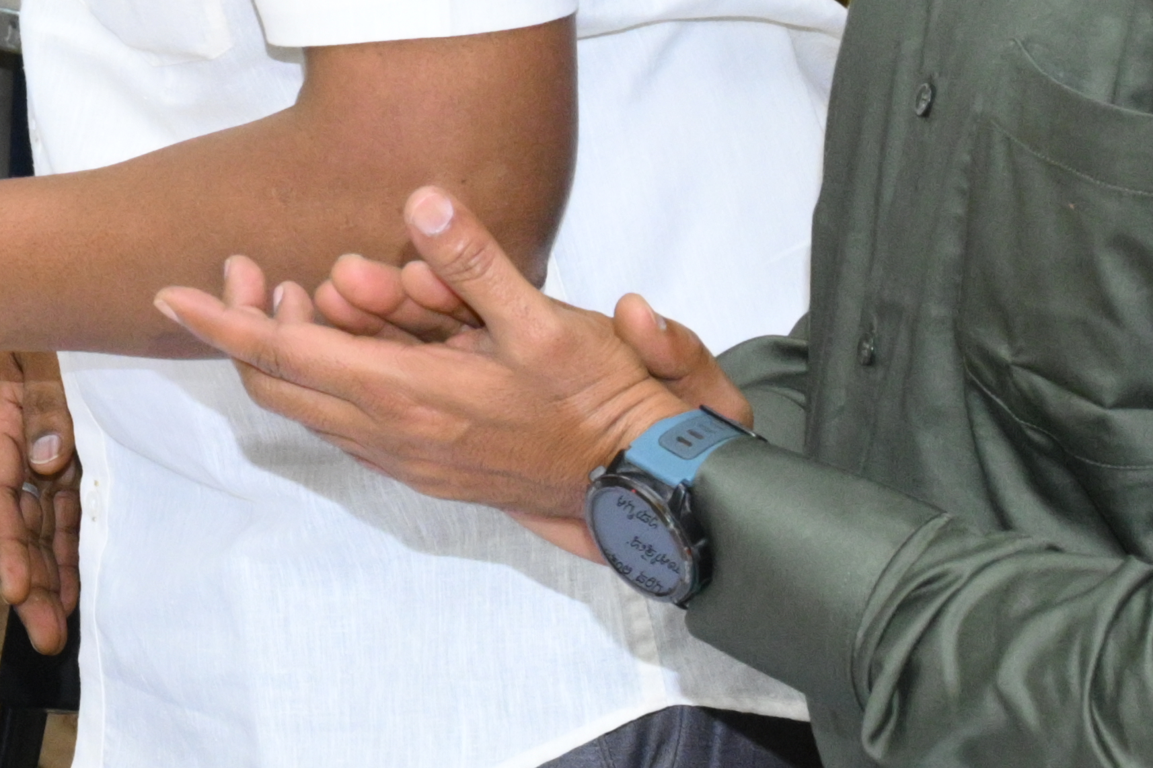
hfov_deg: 11.7
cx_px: -964
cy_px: -640
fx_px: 5168
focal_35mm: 161
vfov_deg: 8.2
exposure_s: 1/160
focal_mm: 33.5
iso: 2500
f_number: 9
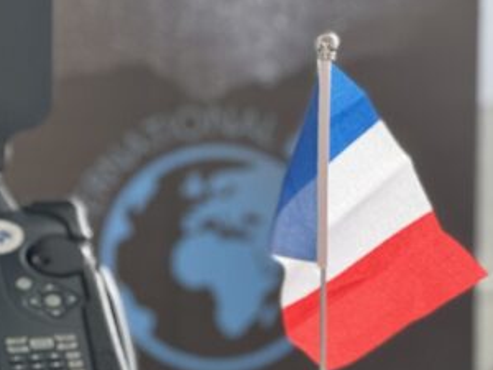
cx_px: -90
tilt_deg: -11.4
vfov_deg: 7.5
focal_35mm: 197
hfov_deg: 9.9
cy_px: 283
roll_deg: +1.9
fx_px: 2806
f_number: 2.8
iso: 500
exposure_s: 1/50
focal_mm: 9
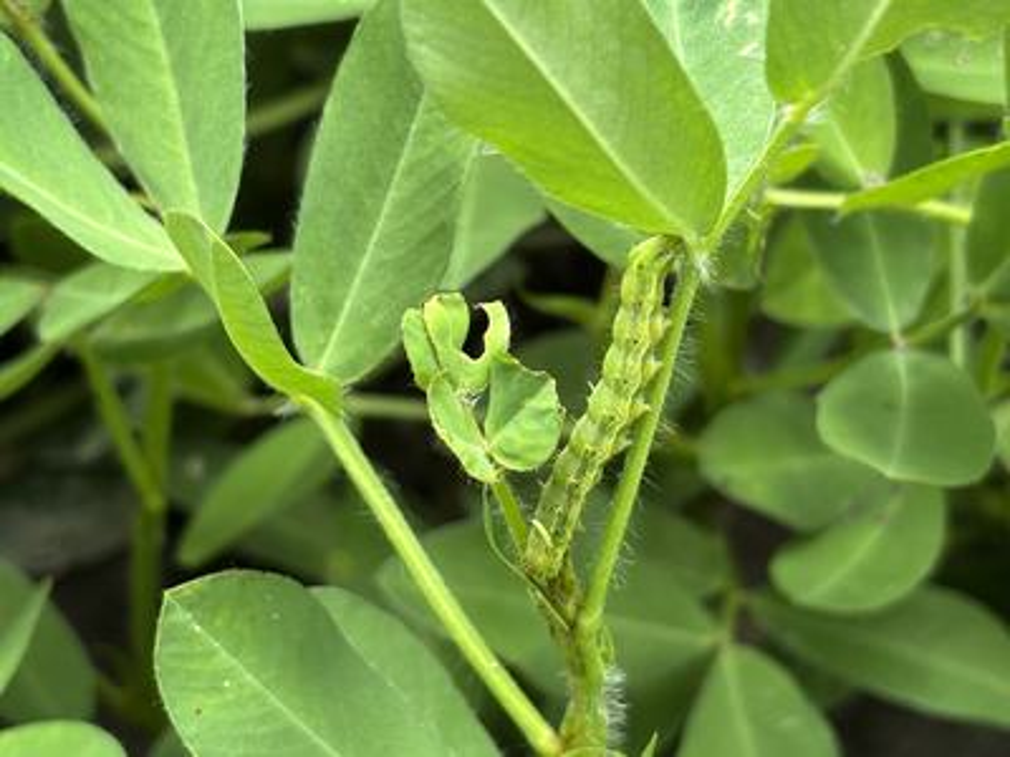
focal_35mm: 52
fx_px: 1517
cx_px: 505
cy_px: 378
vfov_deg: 28.0
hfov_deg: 36.8
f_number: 1.6
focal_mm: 5.96
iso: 32
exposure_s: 1/243
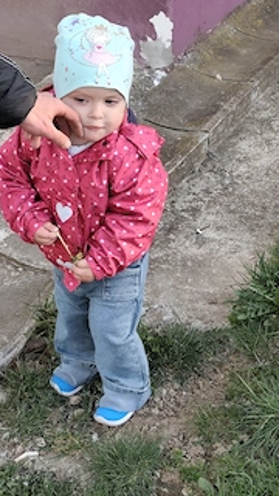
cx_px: 133
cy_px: 284
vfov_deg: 32.8
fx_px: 842
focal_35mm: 64
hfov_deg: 18.8
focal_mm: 6.19
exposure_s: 1/100
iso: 80
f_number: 1.65
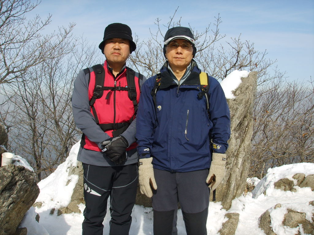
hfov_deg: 47.9
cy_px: 118
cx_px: 157
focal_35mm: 39
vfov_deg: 36.8
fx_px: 354
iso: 50
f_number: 6.3
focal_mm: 6.6
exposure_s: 1/350
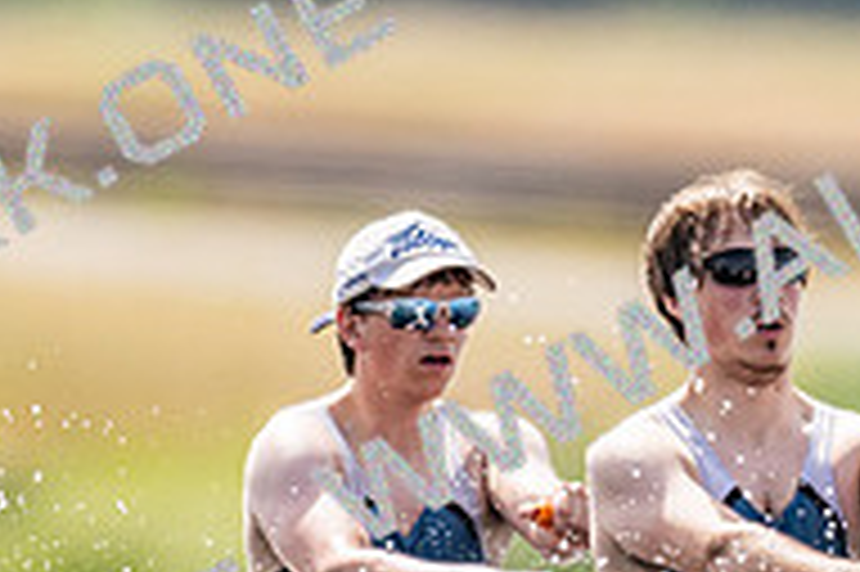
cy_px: 554
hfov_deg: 0.8
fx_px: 65111
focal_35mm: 2728
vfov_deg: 0.5
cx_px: 865
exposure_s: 1/2500
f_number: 4
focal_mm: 600
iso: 180
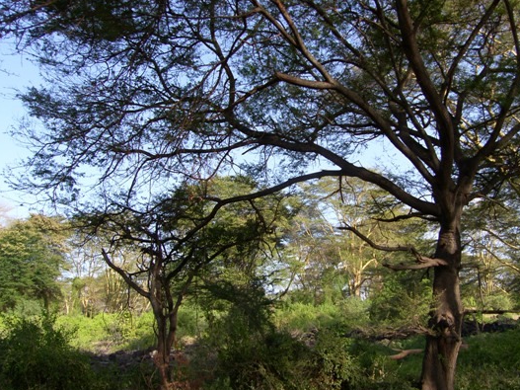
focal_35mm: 34
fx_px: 511
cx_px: 312
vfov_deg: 41.7
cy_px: 221
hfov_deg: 53.6
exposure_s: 1/800
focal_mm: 7.4
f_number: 2.2
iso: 50
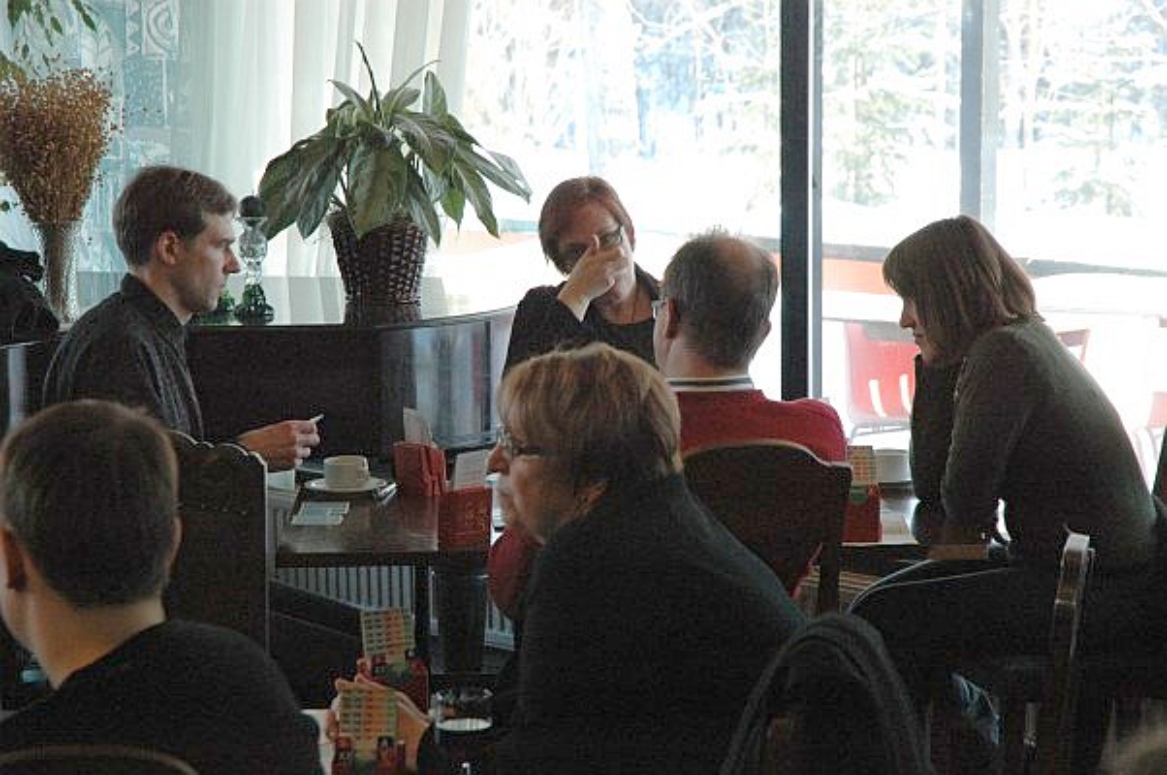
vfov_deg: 13.0
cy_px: 388
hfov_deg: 19.5
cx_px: 584
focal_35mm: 105
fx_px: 3400
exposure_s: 1/125
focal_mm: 70
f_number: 5.6
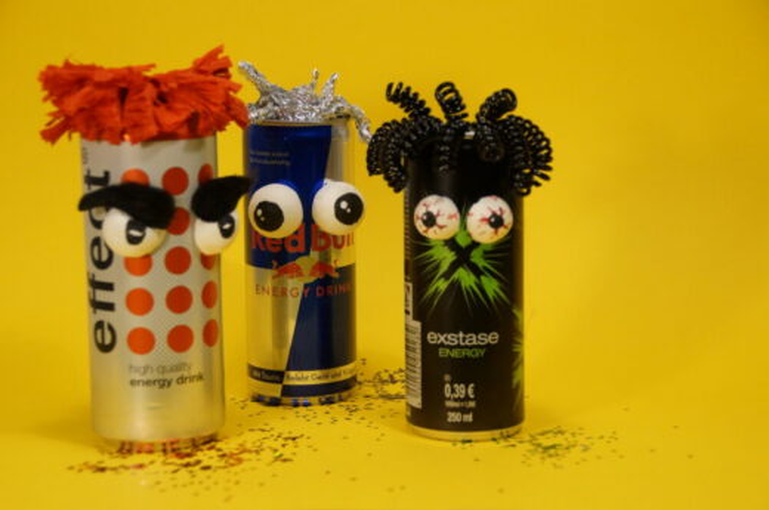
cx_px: 384
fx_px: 2239
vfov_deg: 13.0
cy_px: 255
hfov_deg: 19.5
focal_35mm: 105
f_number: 5
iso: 1600
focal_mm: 70
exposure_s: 1/160
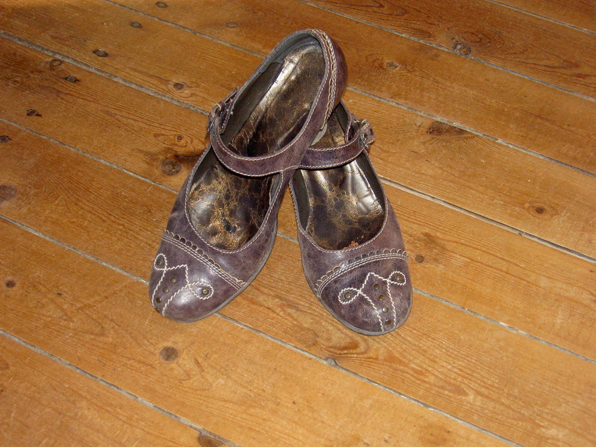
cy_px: 224
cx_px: 298
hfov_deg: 34.9
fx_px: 947
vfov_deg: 26.6
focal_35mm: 55
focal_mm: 11.3
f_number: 3.3
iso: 200
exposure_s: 1/60
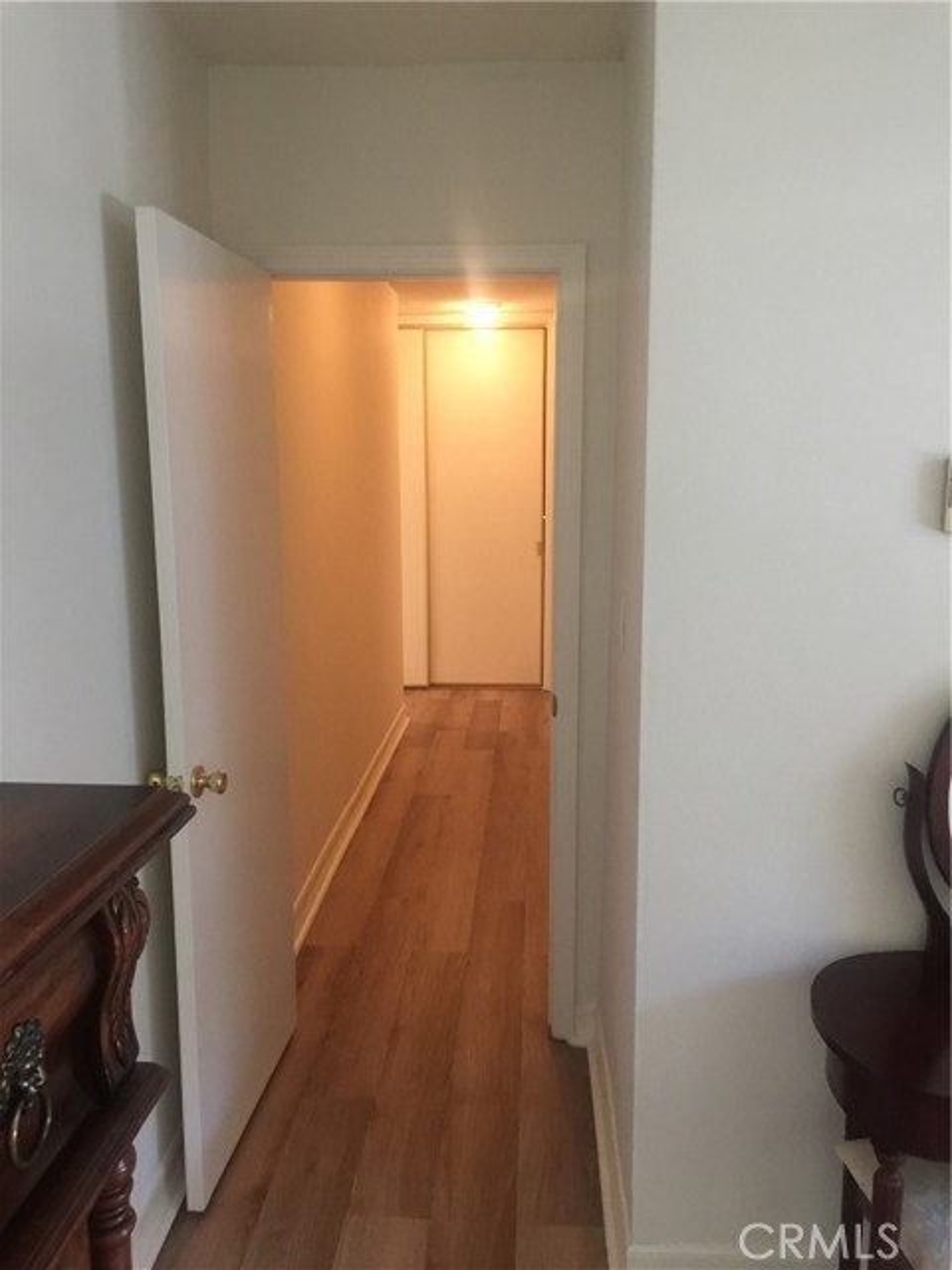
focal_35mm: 29
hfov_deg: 48.2
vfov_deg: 61.7
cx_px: 476
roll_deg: +1.6
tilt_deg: -6.6
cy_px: 635
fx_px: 1063
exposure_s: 1/15
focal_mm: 4.15
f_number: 2.2
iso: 125
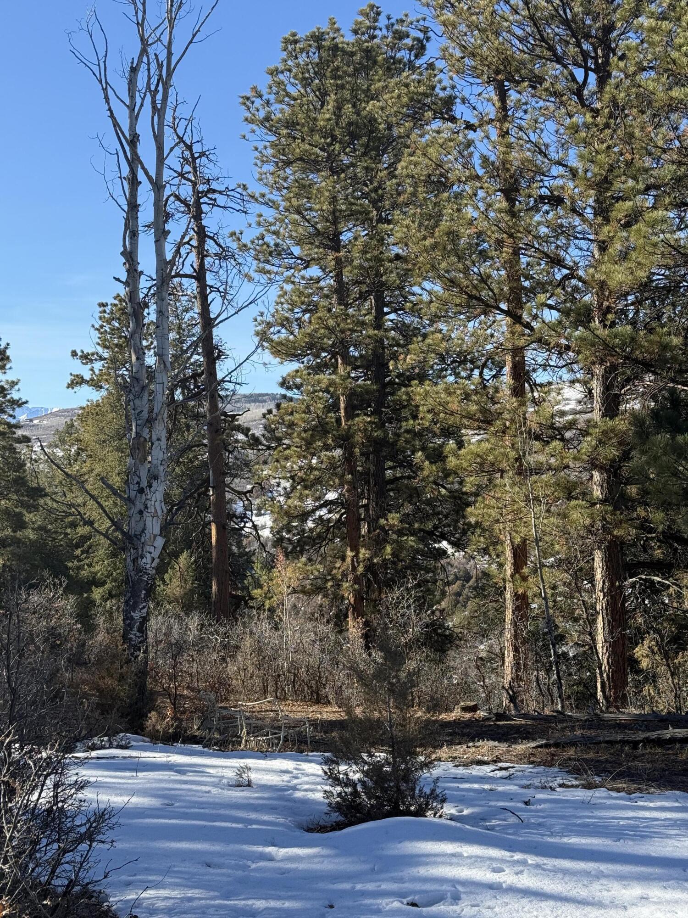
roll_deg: +1.0
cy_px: 459
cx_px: 344
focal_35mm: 48
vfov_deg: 39.7
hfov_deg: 30.3
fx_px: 1272
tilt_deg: +0.8
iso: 64
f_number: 1.78
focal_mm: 6.76
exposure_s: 1/1754
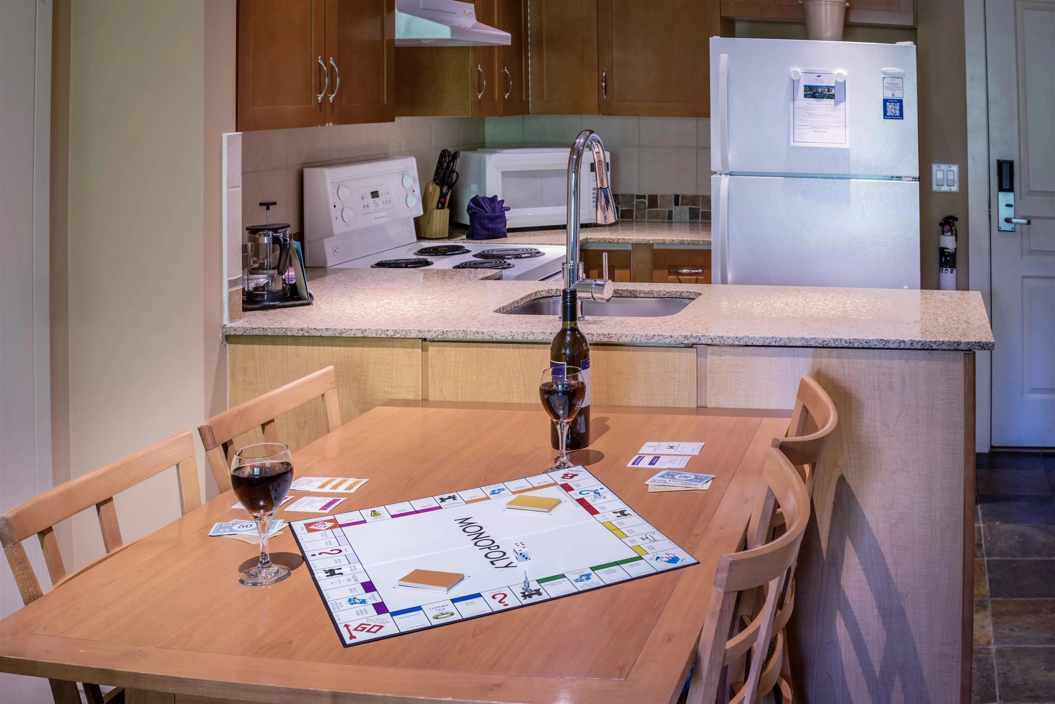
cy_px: 352
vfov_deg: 37.9
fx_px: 1026
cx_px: 528
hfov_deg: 54.4
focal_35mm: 35
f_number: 10
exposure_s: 1/1.67
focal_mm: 35
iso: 160
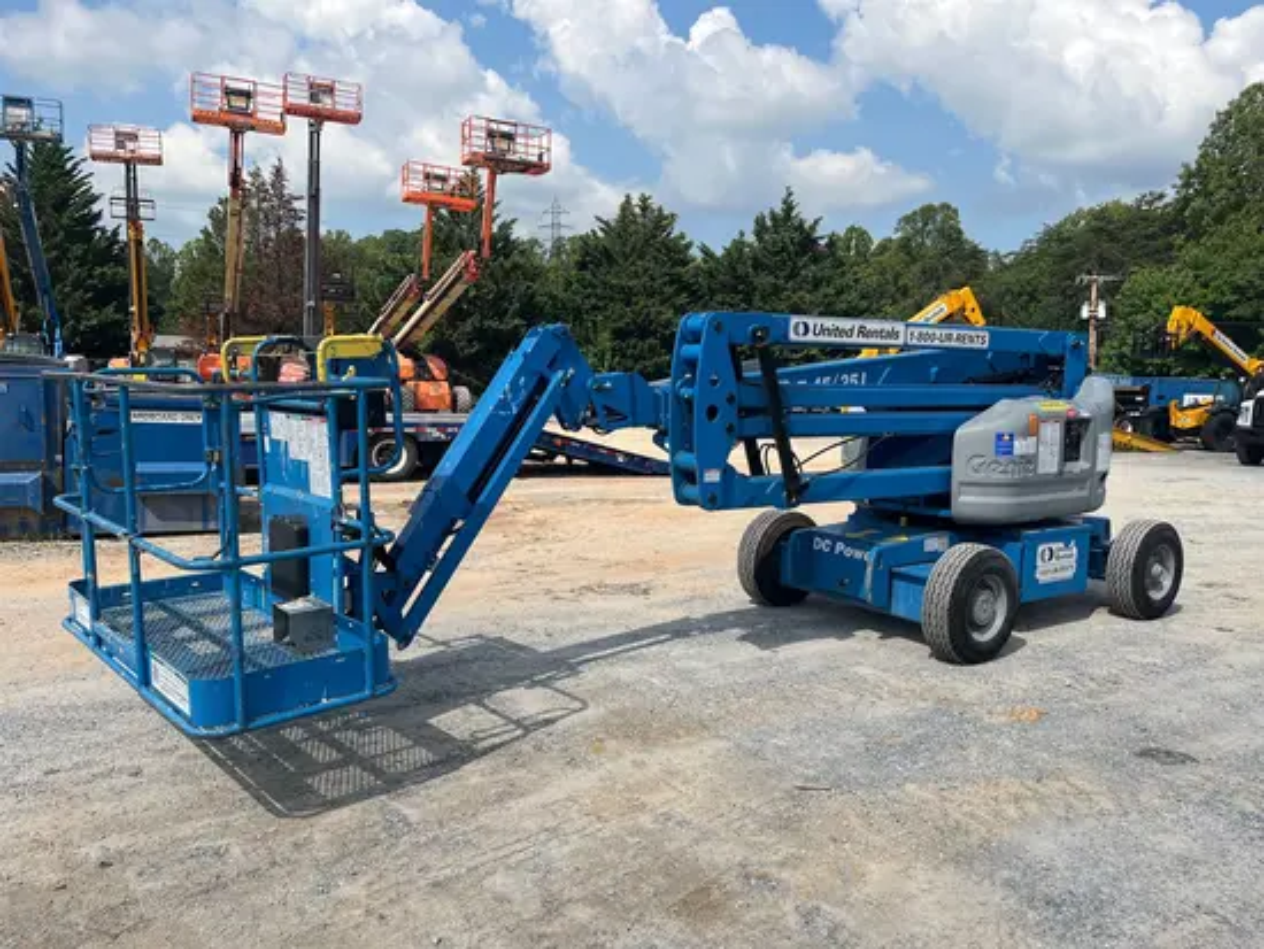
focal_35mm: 26
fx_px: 950
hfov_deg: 67.3
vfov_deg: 53.1
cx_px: 632
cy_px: 474
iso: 50
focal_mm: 5.1
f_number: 1.6
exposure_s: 1/3745
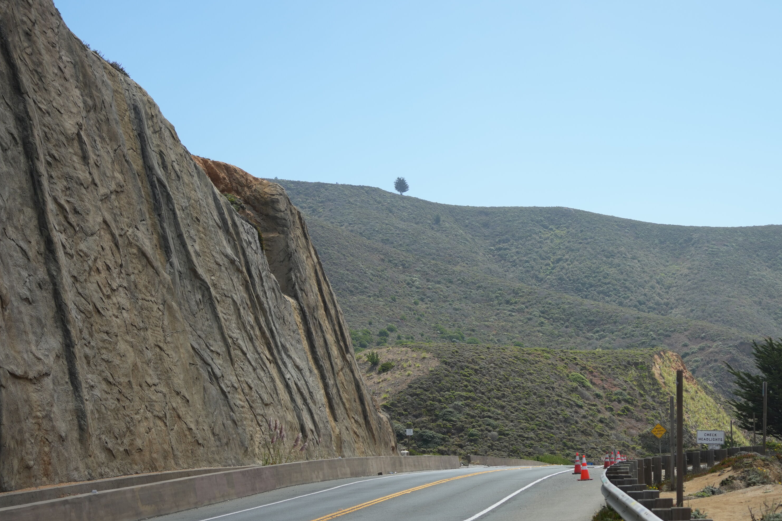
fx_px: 1607
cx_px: 556
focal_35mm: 74
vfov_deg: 18.4
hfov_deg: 27.1
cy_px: 357
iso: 200
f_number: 4.5
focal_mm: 51
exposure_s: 1/1250
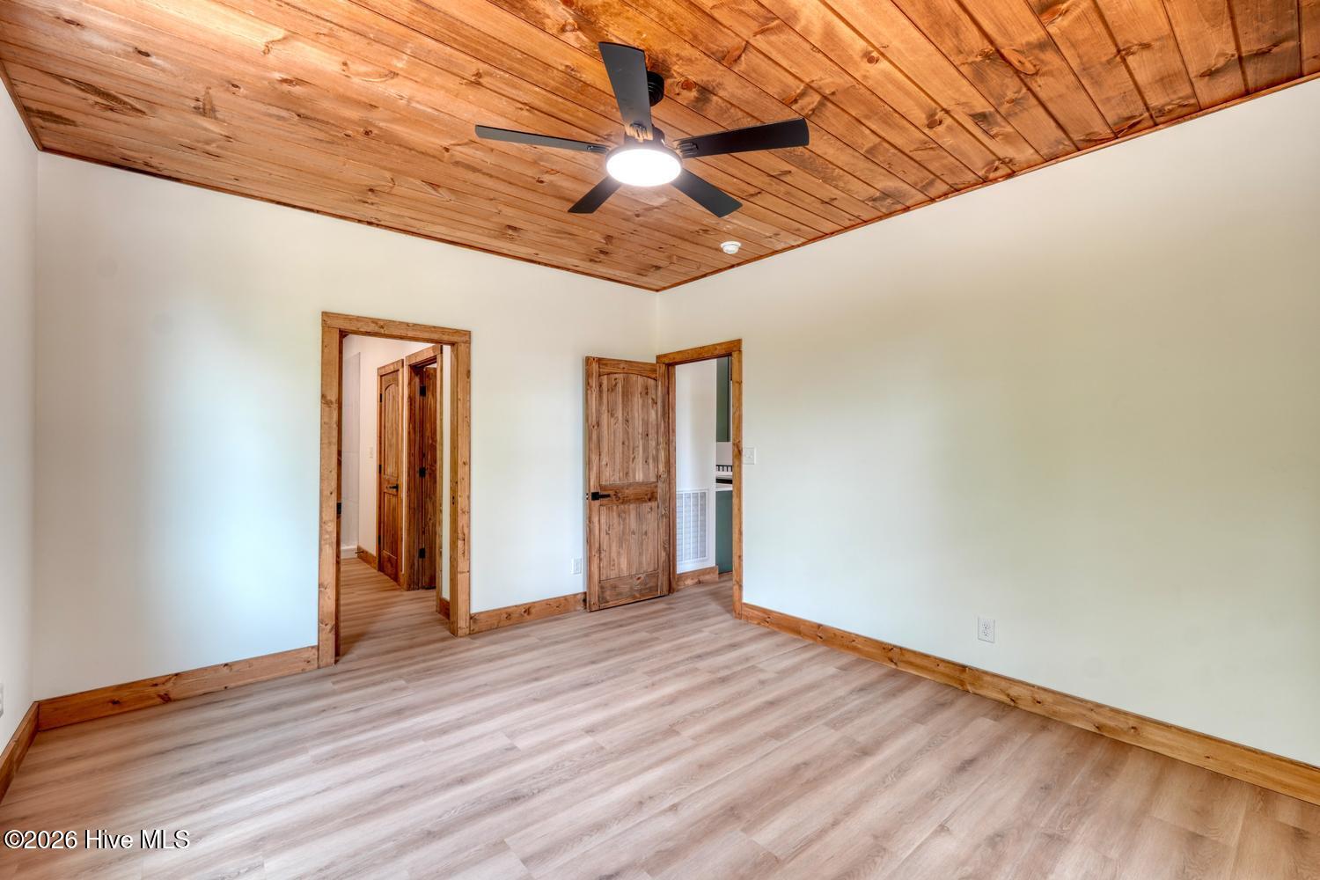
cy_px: 440
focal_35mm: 15
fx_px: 550
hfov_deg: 100.4
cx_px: 660
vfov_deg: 77.3
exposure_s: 1/1.25
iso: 100
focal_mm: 10
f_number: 9
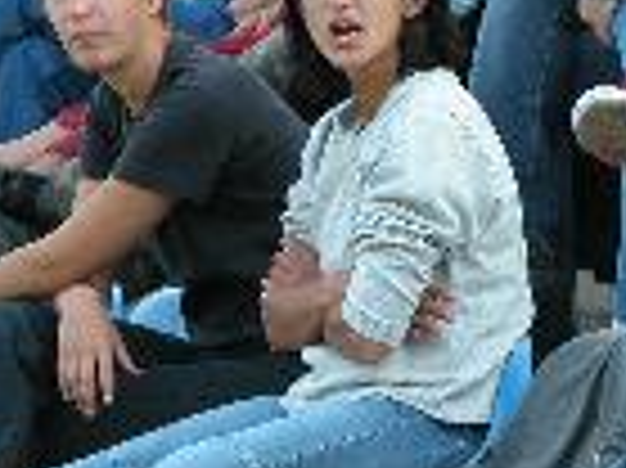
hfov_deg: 5.1
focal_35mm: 386
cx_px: 450
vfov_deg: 3.8
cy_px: 81
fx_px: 6974
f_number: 3.8
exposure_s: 1/66.6
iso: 100
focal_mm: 34.7
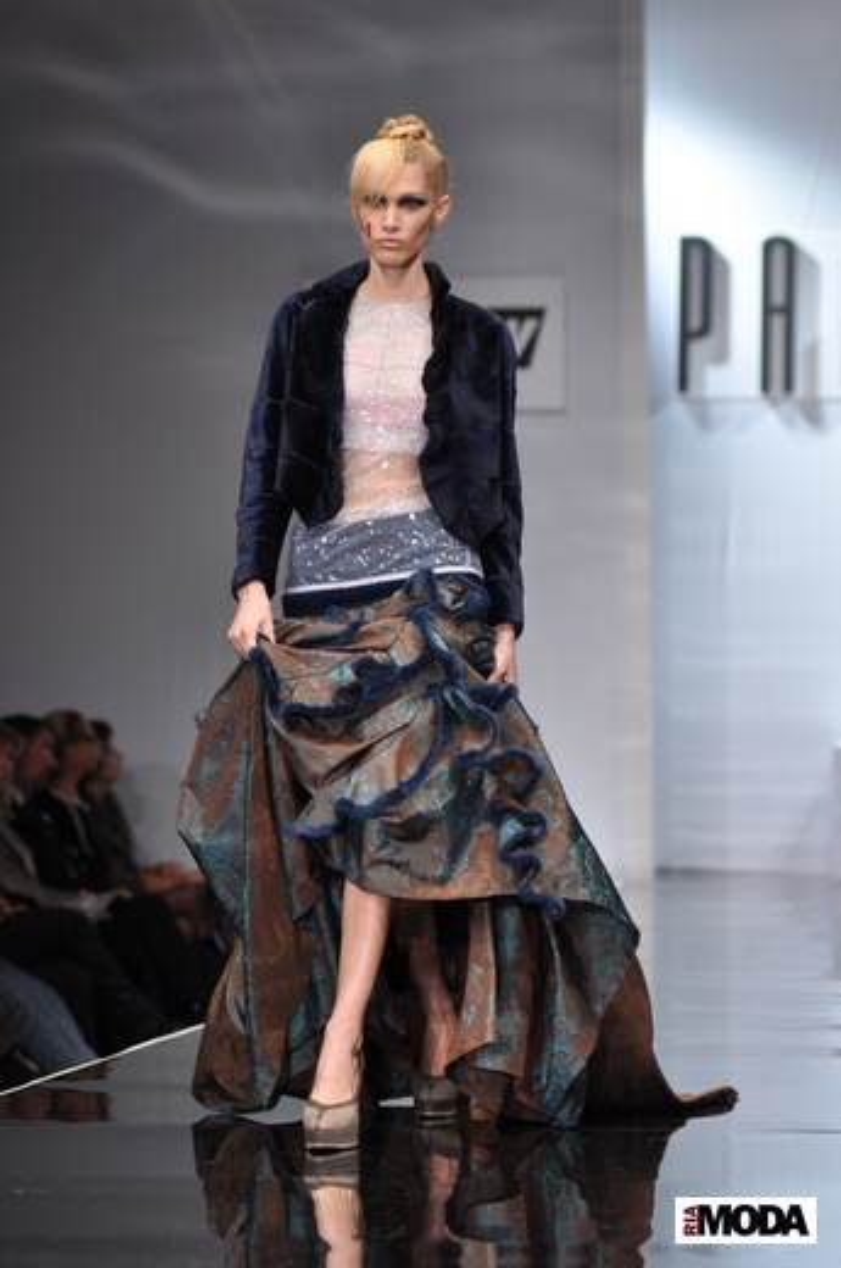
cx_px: 420
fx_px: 5537
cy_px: 634
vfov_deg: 13.1
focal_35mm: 158
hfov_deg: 8.7
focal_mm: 105
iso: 640
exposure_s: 1/200
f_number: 3.5
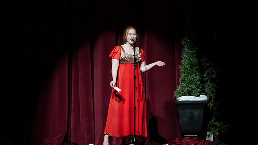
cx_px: 115
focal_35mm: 239
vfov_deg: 5.1
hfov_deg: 9.0
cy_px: 68
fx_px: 1635
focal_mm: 180
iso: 800
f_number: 3.5
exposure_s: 1/400
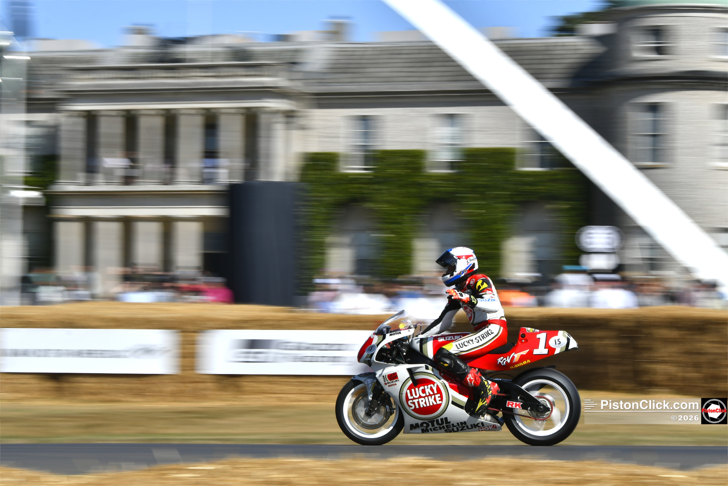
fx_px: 2123
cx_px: 364
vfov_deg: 13.0
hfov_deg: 19.5
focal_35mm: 105
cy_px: 243
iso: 100
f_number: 14
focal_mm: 70
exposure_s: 1/60
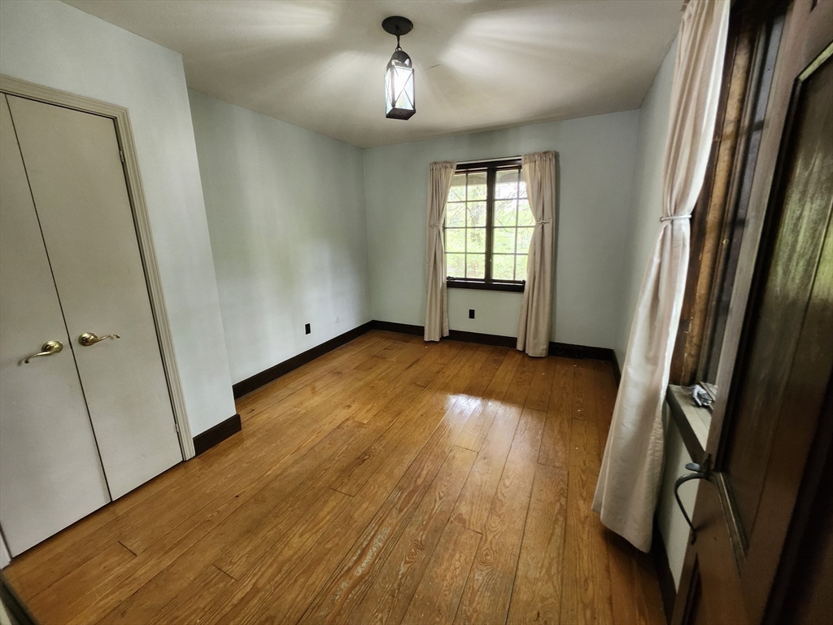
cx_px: 416
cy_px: 312
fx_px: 313
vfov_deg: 89.9
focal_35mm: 13
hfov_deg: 106.2
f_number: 2.2
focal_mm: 1.74
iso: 320
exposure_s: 1/30
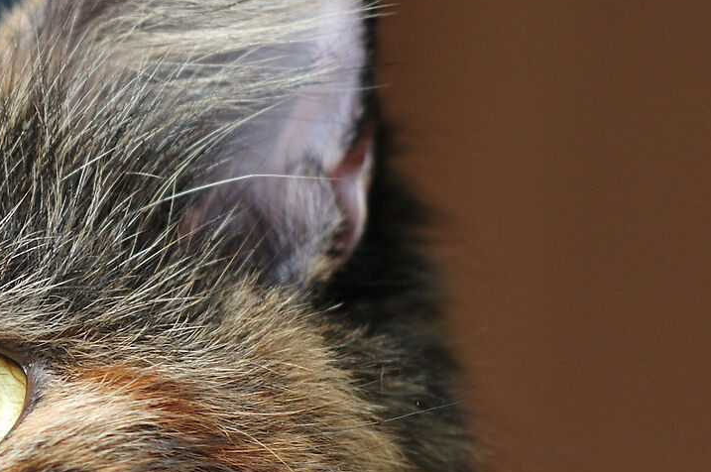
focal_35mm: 251
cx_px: -424
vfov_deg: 5.5
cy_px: 412
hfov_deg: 8.0
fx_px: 4950
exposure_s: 1/80
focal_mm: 50
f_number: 2.8
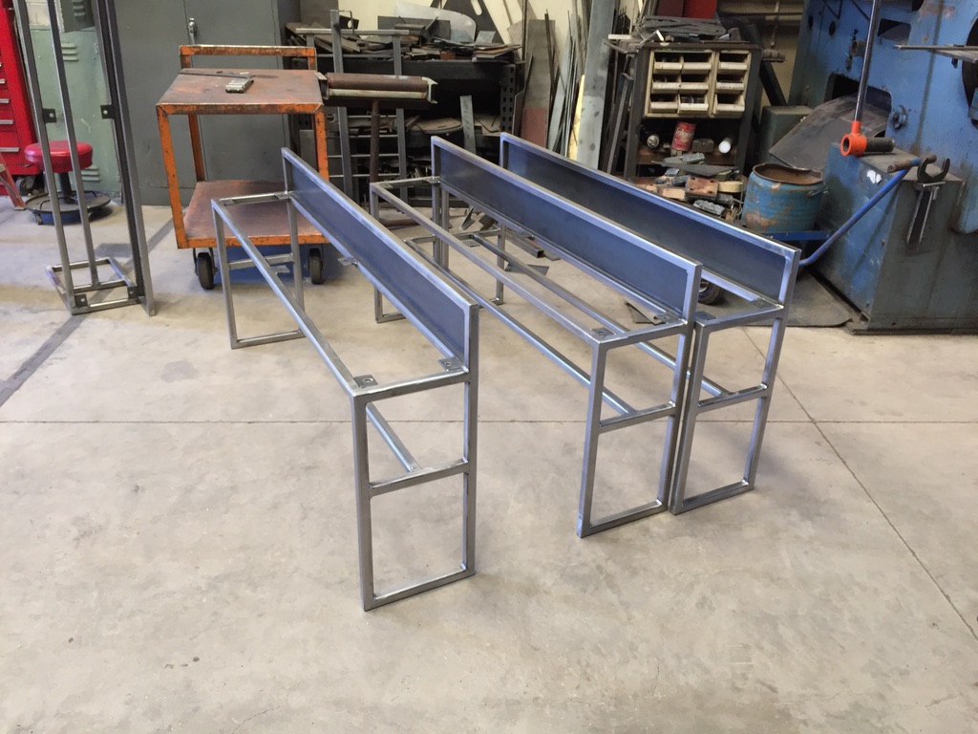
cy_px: 367
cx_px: 489
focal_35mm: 29
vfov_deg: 48.2
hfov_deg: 61.7
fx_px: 819
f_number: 2.2
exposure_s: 1/40
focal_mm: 4.15
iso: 32
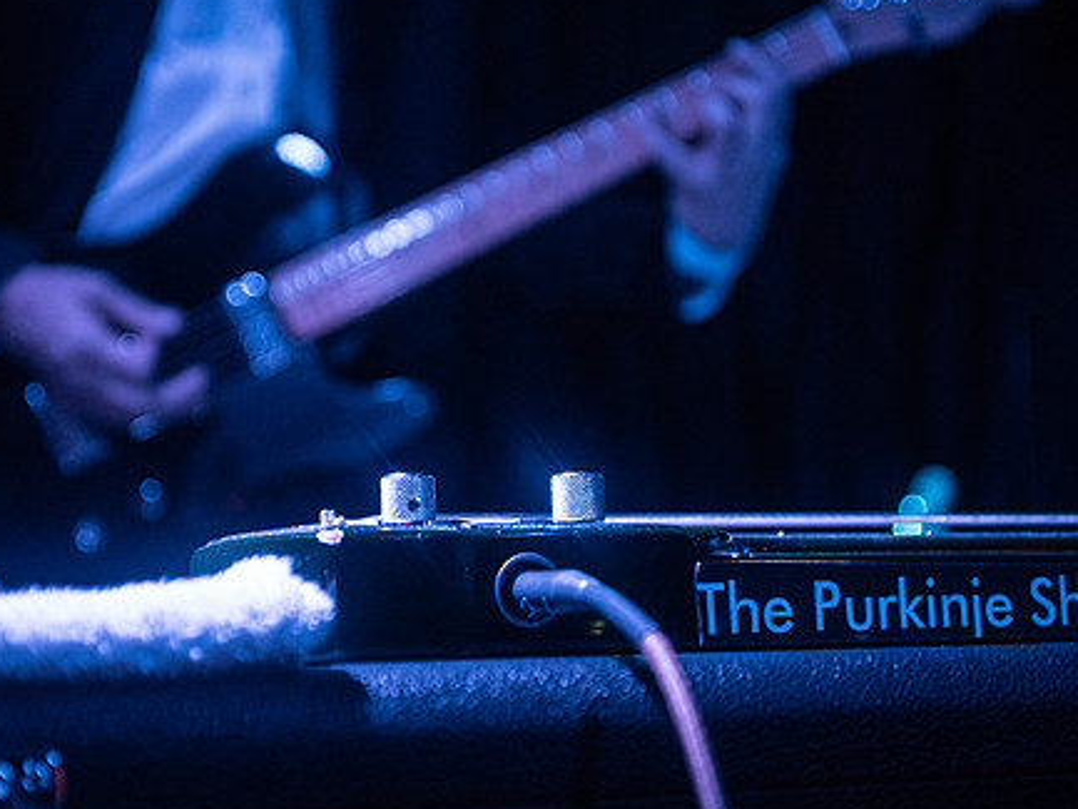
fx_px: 2087
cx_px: 490
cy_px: 447
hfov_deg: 28.9
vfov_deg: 21.9
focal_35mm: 67
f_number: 2.8
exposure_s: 1/60
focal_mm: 52
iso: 4000
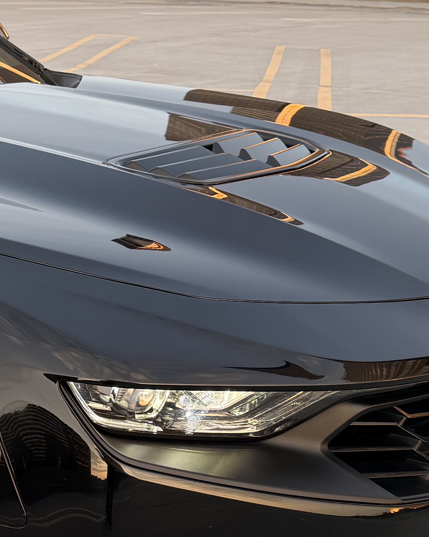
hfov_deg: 18.0
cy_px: 371
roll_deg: +2.0
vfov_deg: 24.0
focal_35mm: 79
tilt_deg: -18.0
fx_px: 1254
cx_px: -139
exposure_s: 1/121
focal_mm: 6.76
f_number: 1.78
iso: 64
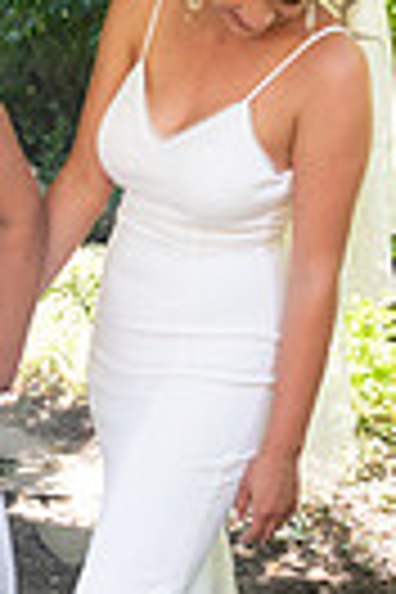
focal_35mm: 99
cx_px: 63
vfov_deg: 20.6
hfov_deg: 13.7
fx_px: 1633
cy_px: 302
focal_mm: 29
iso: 640
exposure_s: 1/250
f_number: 4
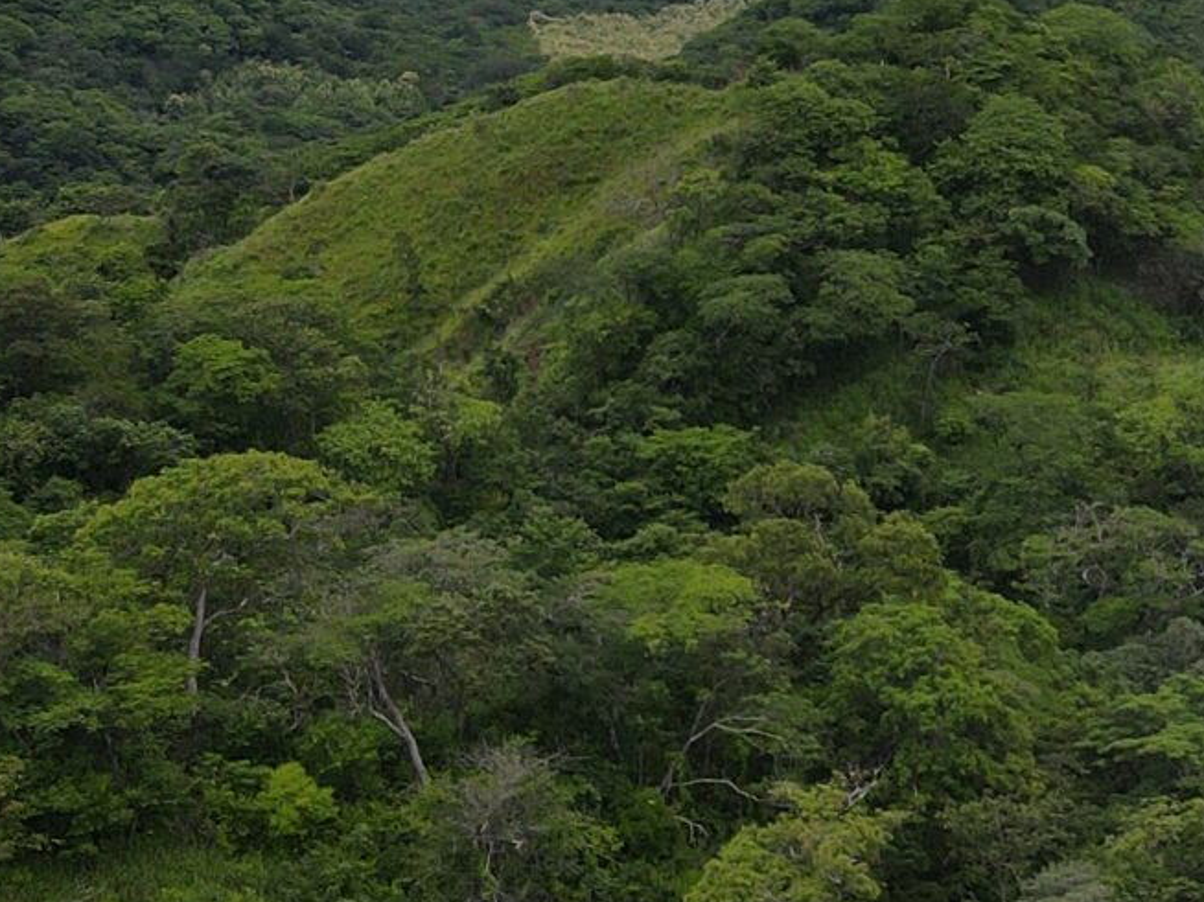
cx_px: 1362
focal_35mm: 94
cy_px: 348
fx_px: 3268
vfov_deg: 15.7
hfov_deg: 19.9
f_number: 2.8
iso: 100
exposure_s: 1/640
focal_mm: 4.5
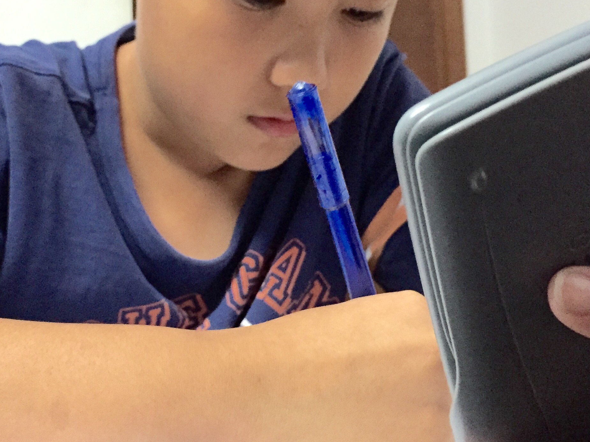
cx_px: 199
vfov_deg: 28.5
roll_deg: +2.4
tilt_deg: +4.6
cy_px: 173
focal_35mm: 51
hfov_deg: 37.1
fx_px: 869
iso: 250
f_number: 2.2
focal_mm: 4.15
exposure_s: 1/30
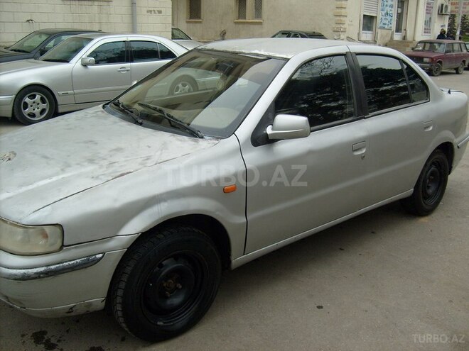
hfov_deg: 52.6
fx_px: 474
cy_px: 176
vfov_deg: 40.7
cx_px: 234
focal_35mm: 35
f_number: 7.1
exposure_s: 1/125
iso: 80
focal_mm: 5.8
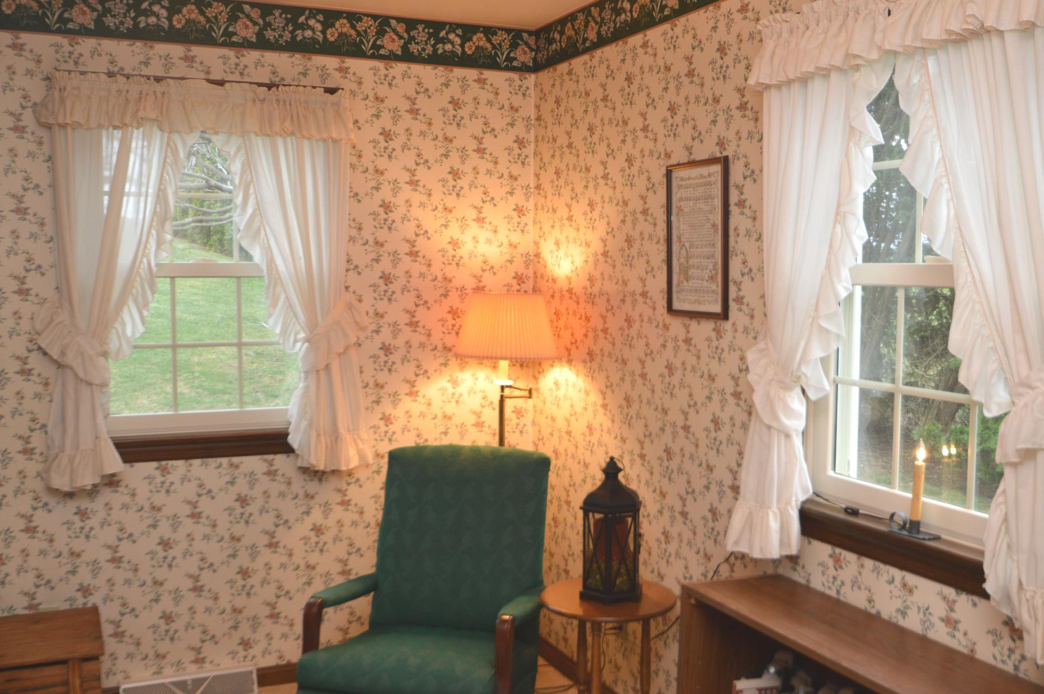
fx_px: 1001
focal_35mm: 35
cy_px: 375
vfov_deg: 38.2
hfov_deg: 55.0
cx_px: 569
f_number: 4.5
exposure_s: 1/60
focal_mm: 21
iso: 560
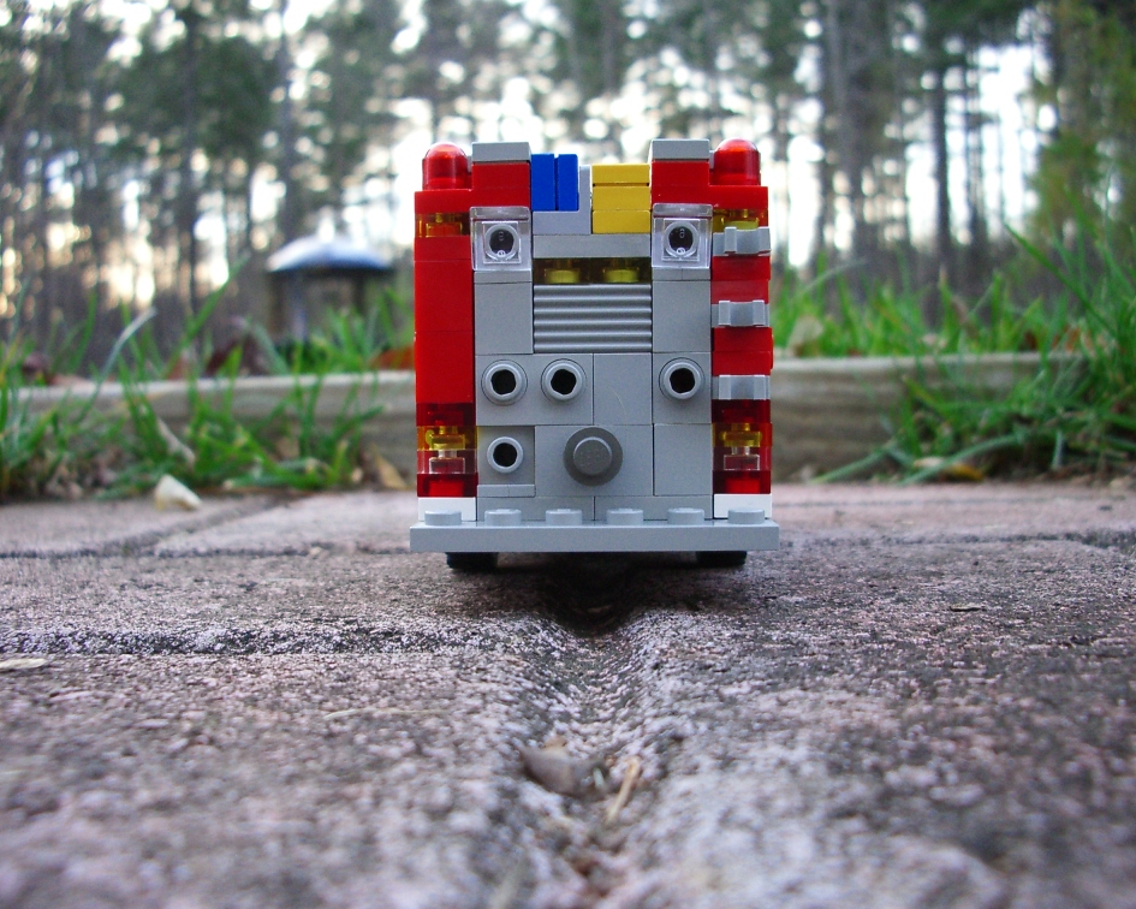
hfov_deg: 49.1
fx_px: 1244
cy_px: 450
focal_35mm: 37
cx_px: 601
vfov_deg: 40.1
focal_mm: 5.8
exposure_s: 1/60
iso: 200
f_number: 2.6
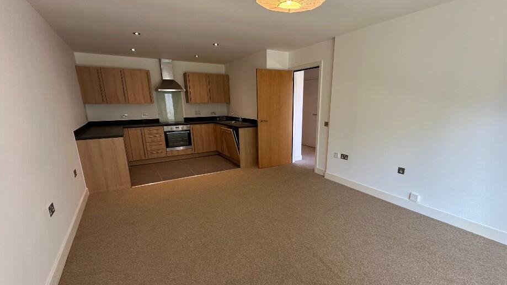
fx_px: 229
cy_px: 164
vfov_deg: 63.6
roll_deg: +0.7
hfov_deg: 95.8
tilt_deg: -15.7
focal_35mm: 17
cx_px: 269
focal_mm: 2.22
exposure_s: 1/100
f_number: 2.2
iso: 160
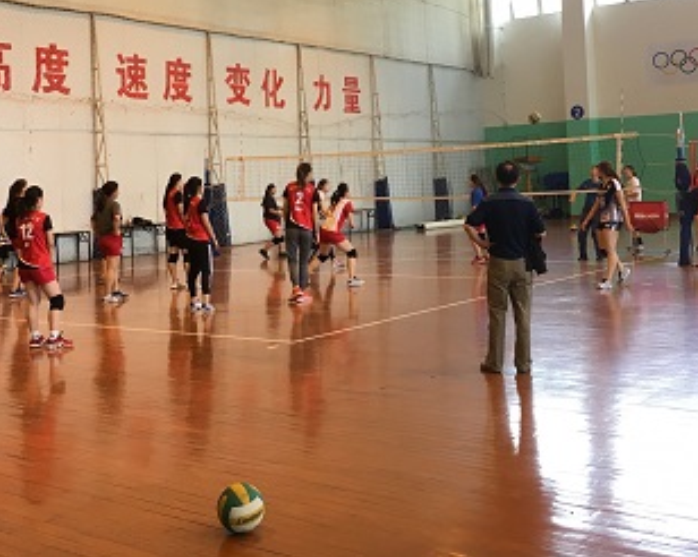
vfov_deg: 32.1
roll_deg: +1.3
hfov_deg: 40.3
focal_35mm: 46
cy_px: 142
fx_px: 950
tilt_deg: +3.1
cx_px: 335
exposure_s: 1/33
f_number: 2.2
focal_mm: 4.15
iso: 40
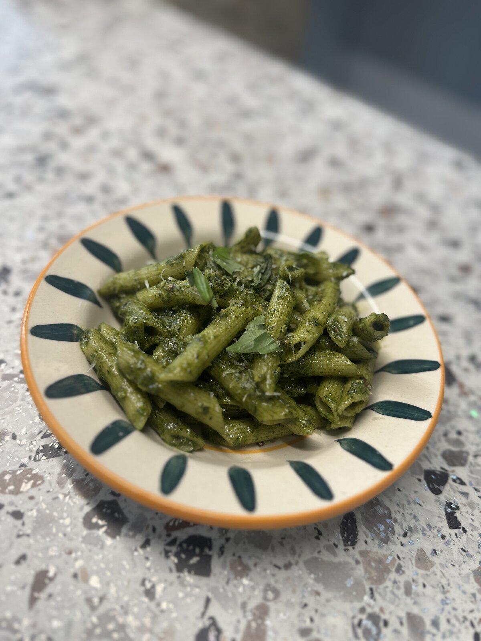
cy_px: 320
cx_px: 240
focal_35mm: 24
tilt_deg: -47.7
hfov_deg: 56.8
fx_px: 445
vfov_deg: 71.6
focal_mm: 6.86
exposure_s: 1/100
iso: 160
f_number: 1.78
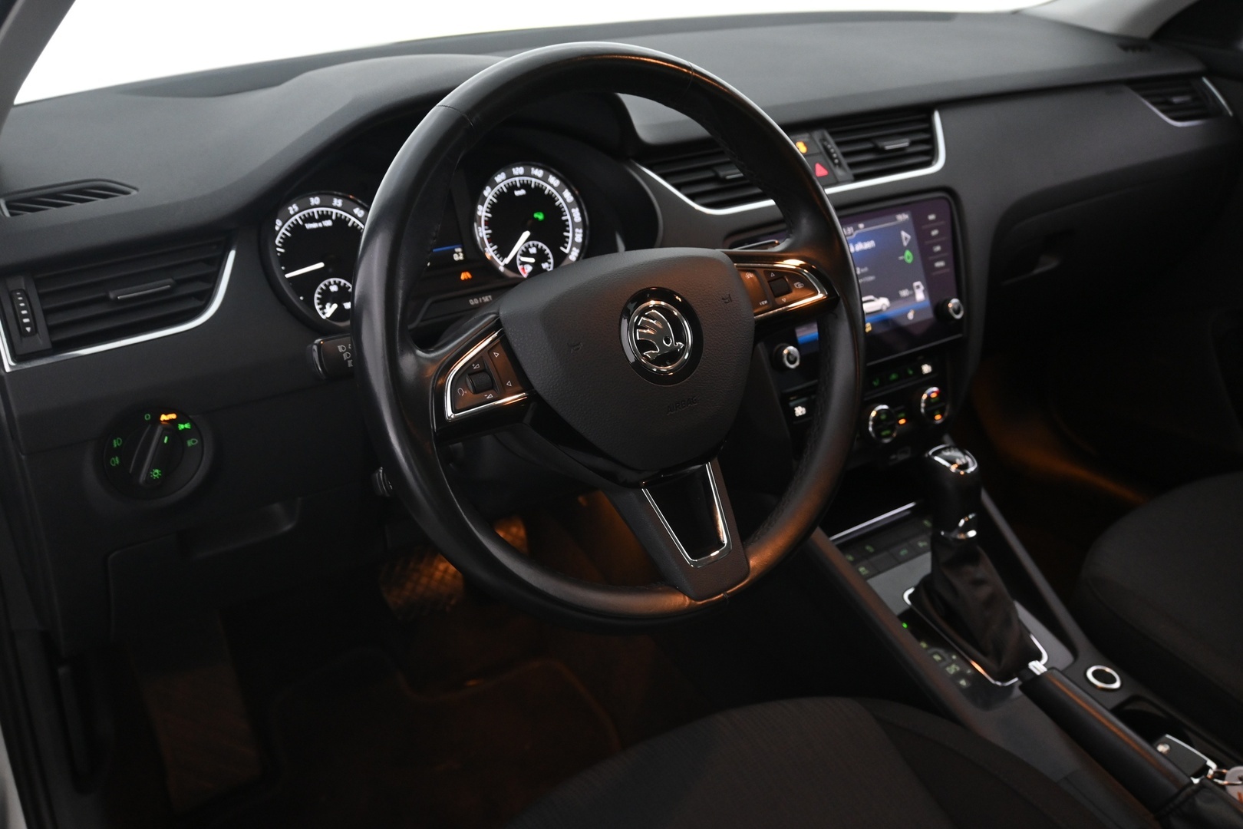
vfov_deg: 40.8
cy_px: 414
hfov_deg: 58.3
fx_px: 1113
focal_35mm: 32
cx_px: 622
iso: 1600
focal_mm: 21.5
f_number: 4
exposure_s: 1/30
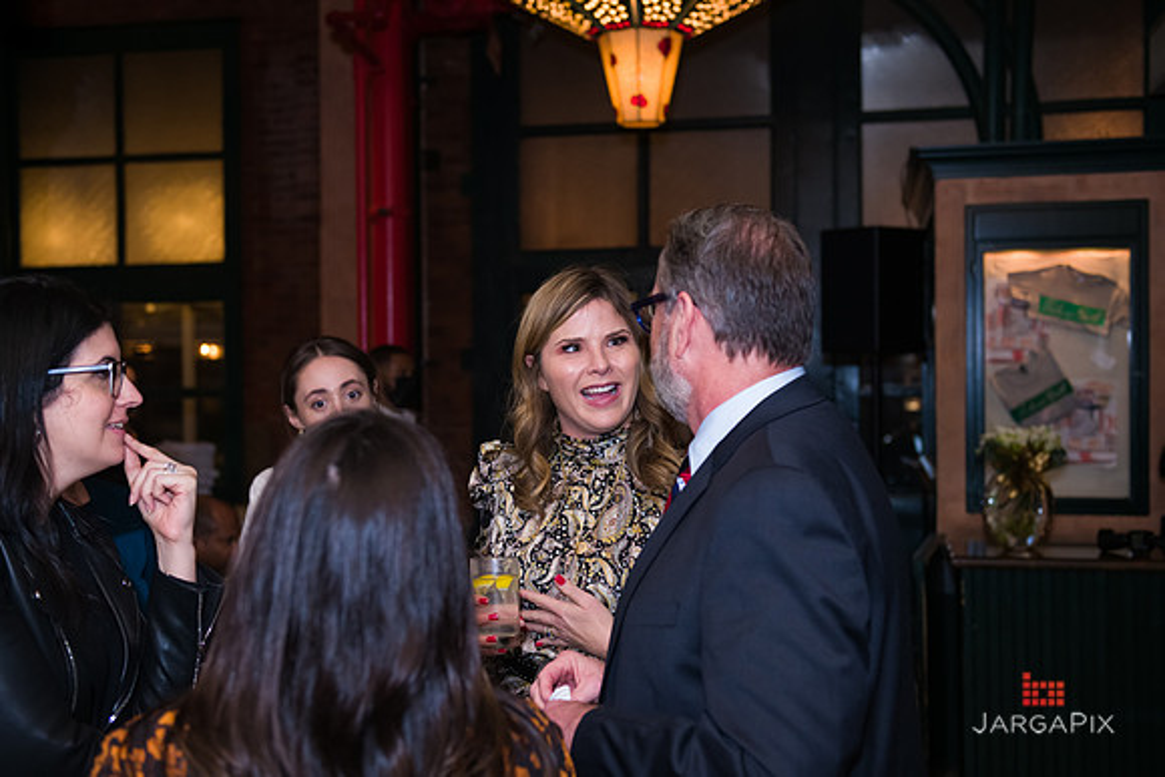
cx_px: 582
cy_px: 388
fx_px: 1457
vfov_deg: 29.9
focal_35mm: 45
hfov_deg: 43.6
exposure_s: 1/125
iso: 1600
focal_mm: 45
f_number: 3.2
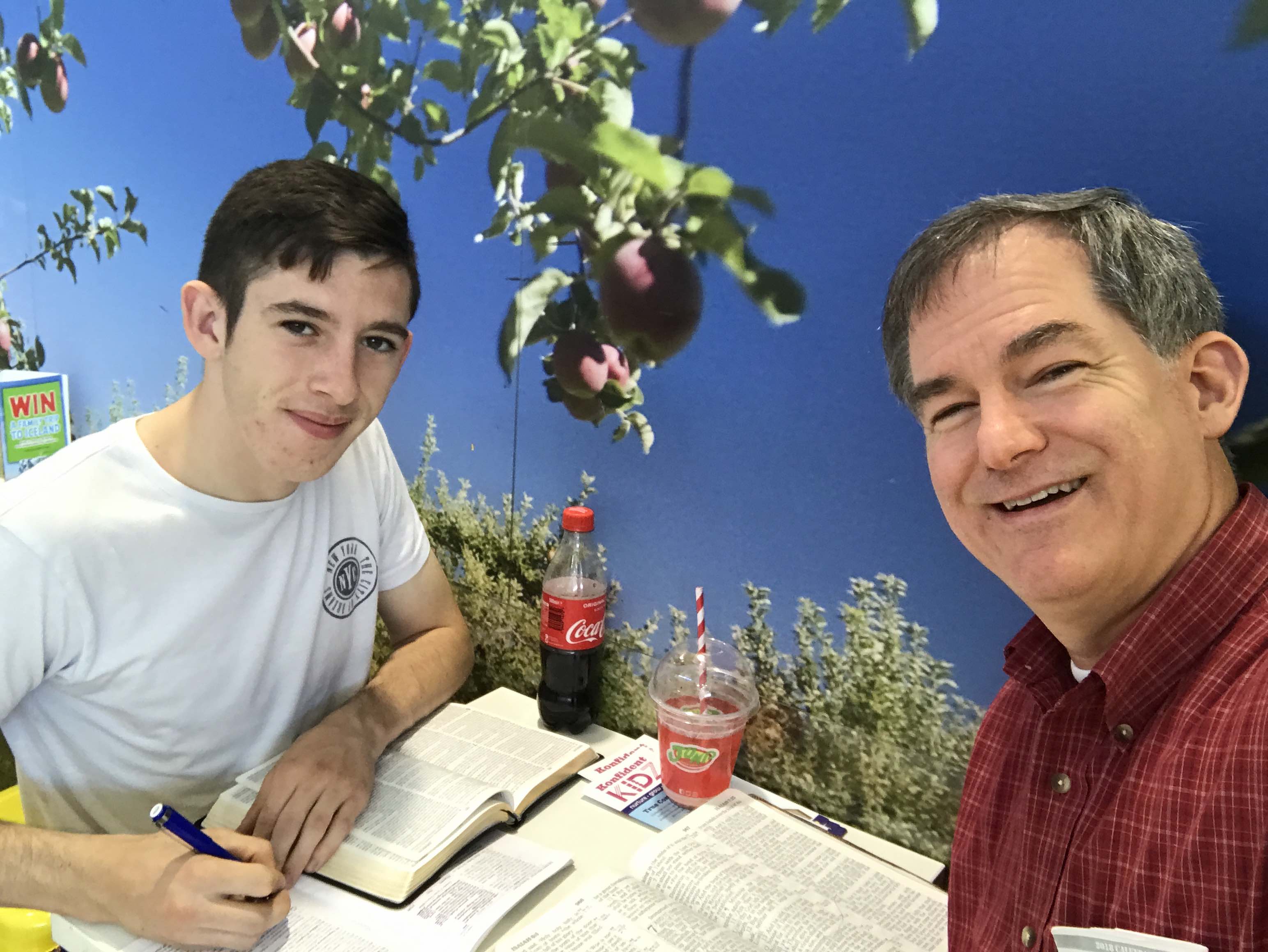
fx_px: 1173
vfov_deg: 44.2
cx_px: 634
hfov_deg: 56.8
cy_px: 476
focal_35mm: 32
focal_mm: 2.87
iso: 64
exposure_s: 1/33
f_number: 2.2
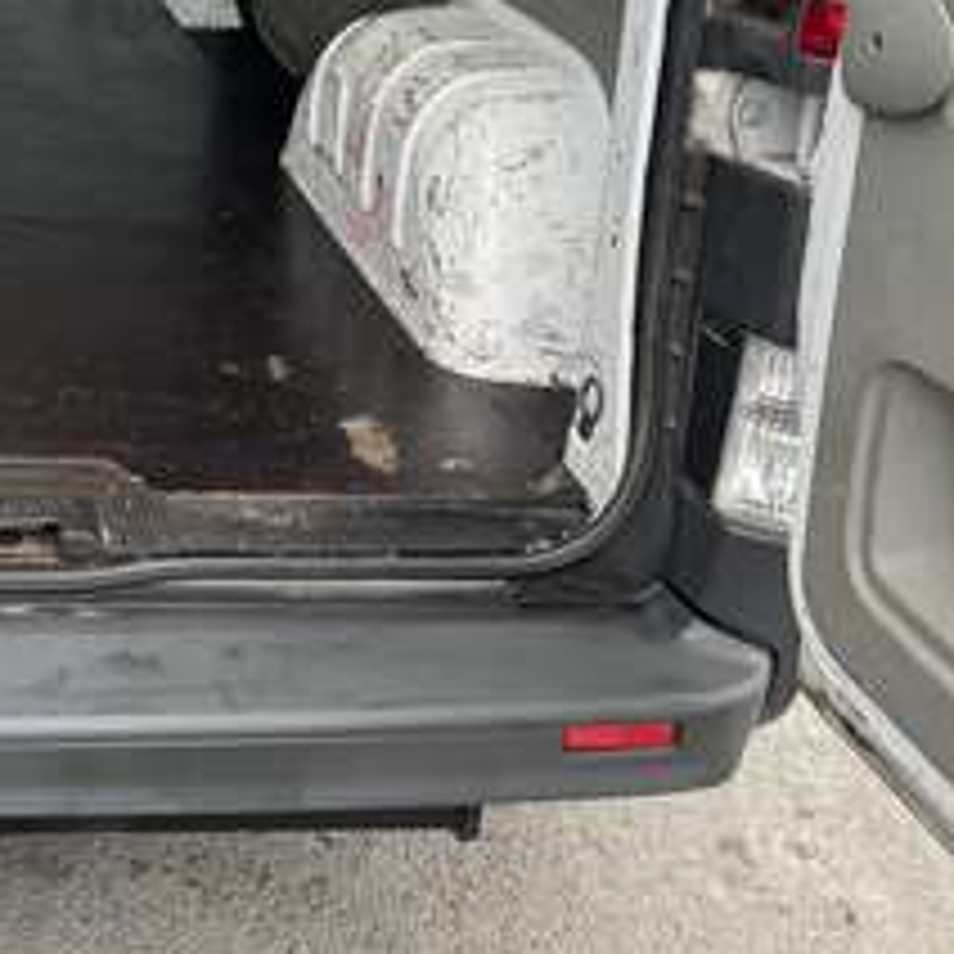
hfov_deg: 30.0
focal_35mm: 51
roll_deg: -1.1
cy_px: 137
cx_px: -90
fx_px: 1590
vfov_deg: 32.1
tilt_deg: -20.2
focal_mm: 6.86
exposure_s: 1/121
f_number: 1.78
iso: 64
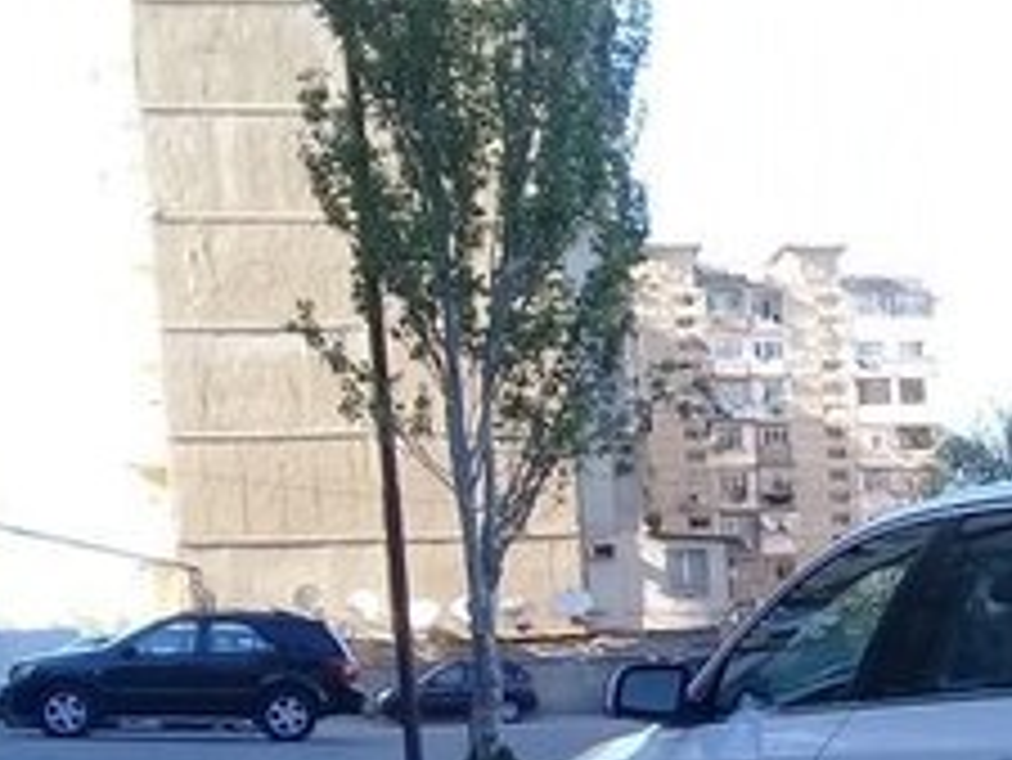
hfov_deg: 20.0
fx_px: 2662
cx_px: 1255
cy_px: 987
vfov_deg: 15.5
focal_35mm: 91
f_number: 2.2
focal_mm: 3.3
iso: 50
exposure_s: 1/234
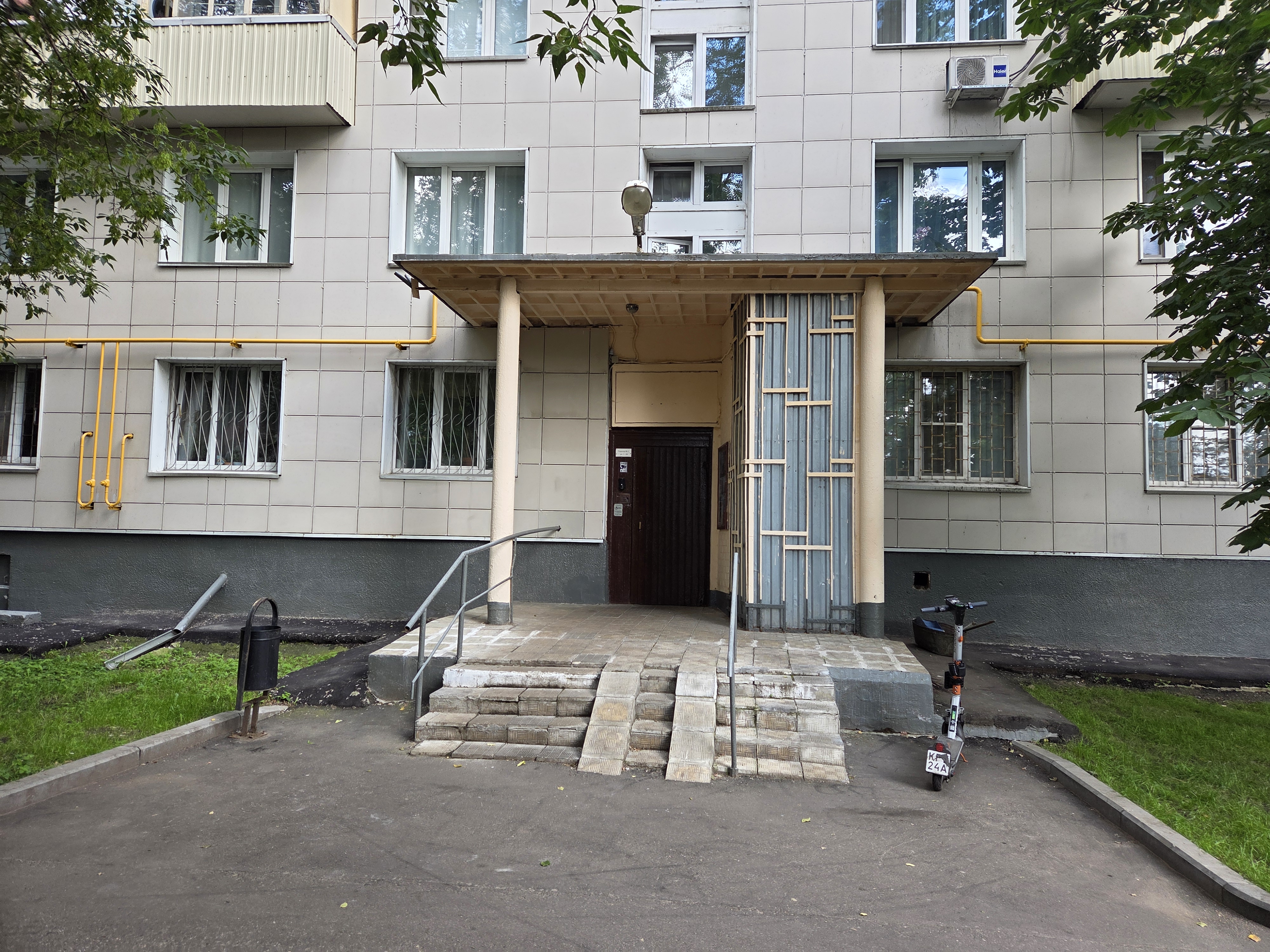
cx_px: 635
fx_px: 844
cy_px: 476
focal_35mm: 23
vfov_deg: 58.9
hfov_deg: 73.9
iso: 64
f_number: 1.8
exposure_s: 1/180
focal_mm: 5.4
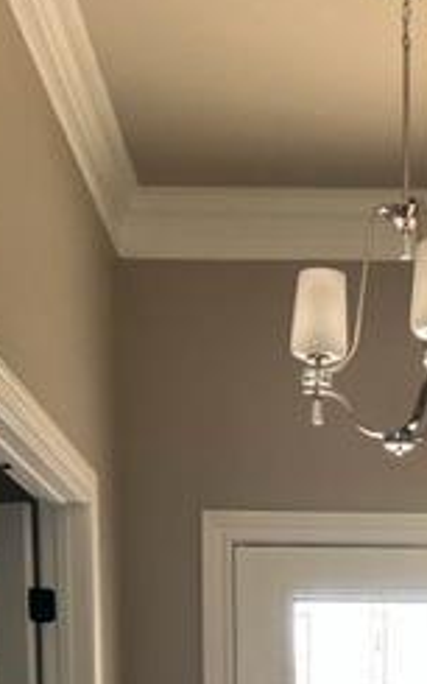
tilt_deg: -5.5
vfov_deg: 25.0
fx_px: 1341
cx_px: 360
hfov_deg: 17.9
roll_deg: -0.3
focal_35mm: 72
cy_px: 874
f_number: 1.5
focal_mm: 5.7
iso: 125
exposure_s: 1/120
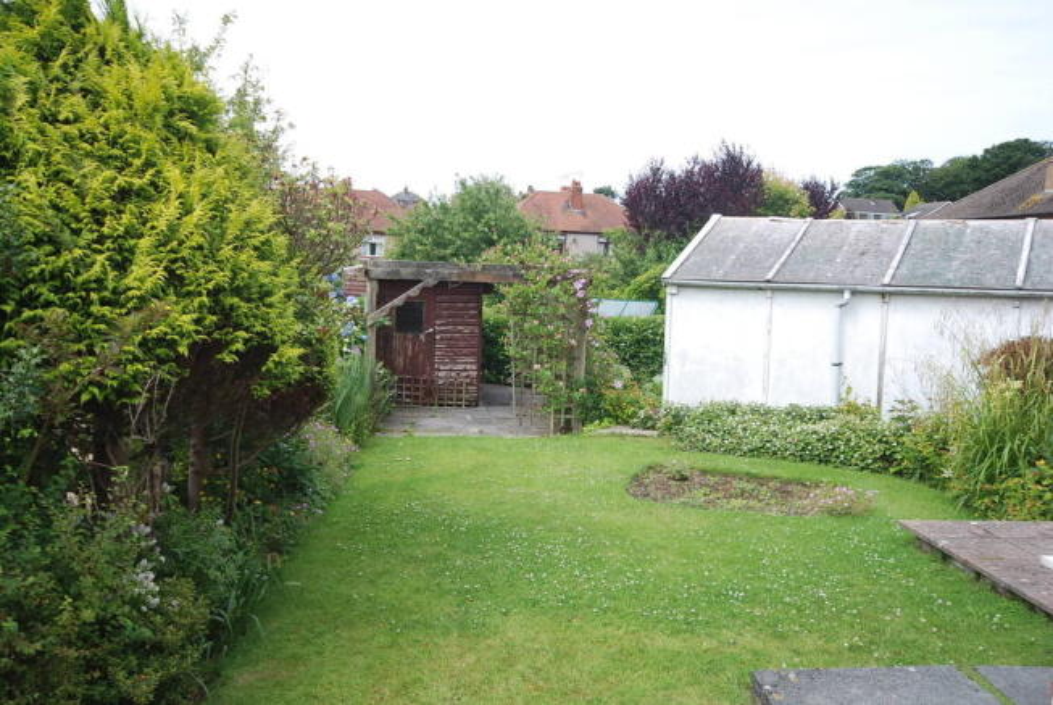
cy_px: 352
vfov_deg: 43.7
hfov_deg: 61.9
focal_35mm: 30
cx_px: 526
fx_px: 878
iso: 100
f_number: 6.3
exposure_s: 1/160
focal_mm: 20
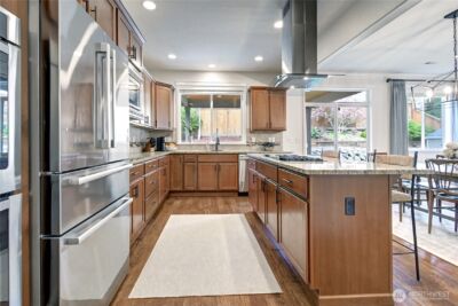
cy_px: 153
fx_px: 191
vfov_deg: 77.4
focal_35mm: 15
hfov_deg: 100.4
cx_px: 229
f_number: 11
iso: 3200
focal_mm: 10
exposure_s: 1/3.33
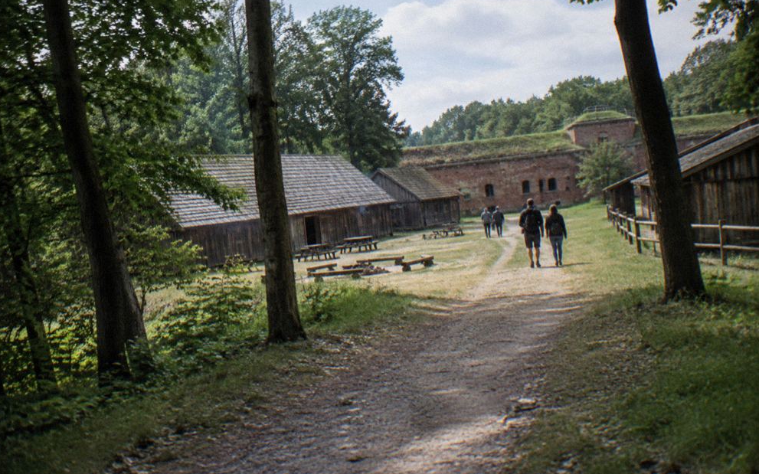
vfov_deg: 18.1
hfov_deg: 28.6
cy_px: 226
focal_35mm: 72
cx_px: 378
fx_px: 1489
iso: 320
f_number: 4.5
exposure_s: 1/400
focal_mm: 70
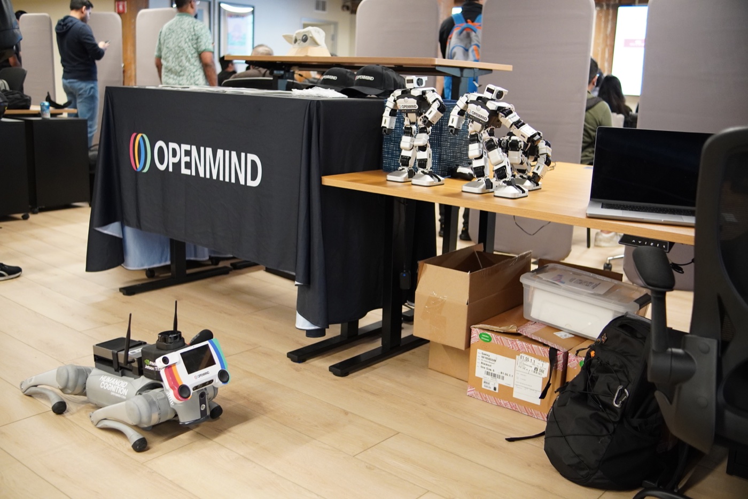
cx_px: 374
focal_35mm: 34
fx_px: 717
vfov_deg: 38.4
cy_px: 250
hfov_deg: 55.1
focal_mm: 23
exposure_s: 1/160
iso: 1600
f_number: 2
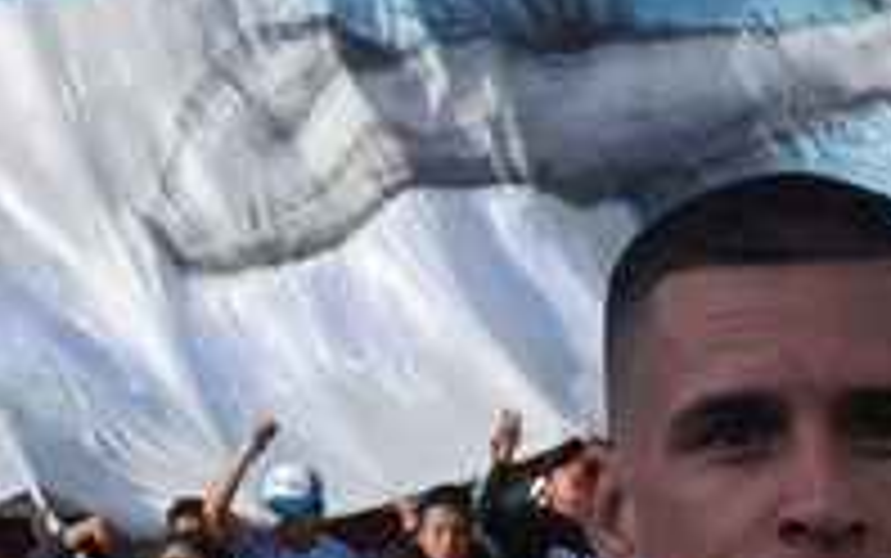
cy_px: 439
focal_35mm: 277
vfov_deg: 4.7
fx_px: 6730
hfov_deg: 7.6
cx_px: 752
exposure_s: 1/500
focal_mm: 37
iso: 1250
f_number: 16
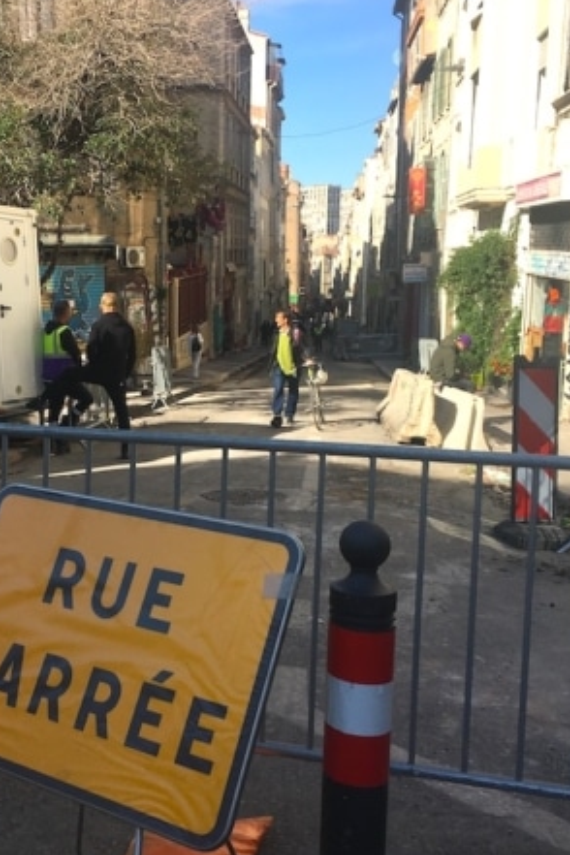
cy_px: 430
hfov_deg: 32.1
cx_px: 149
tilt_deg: -10.1
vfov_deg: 47.4
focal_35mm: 41
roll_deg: +0.1
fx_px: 974
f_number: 2.2
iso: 25
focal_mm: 4.15
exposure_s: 1/1350
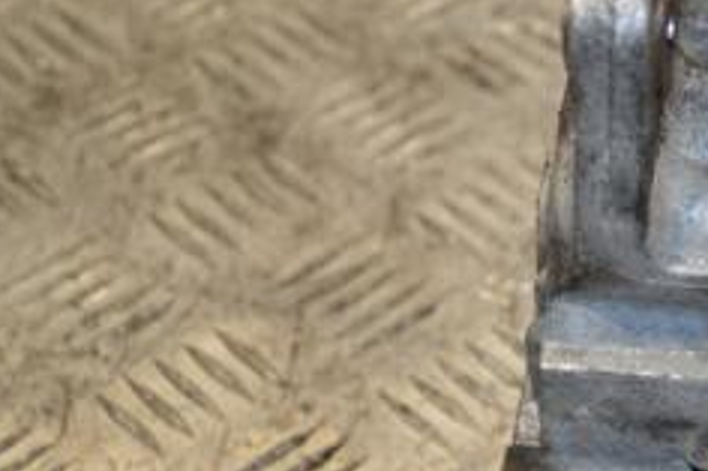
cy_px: 327
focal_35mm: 122
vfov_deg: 11.2
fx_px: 2398
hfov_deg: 16.1
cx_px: 864
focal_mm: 32
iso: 360
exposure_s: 1/125
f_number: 4.8
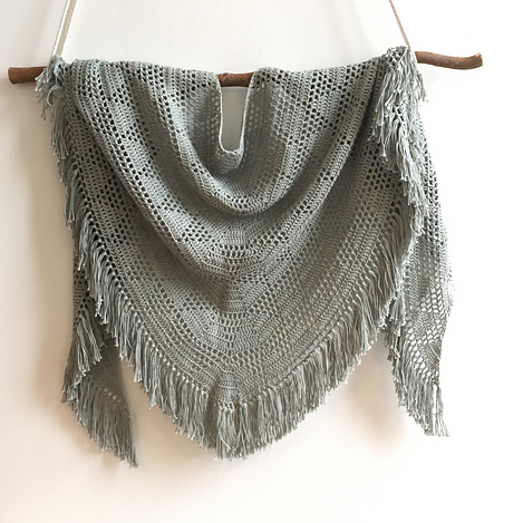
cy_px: 185
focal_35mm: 35
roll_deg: +2.5
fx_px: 598
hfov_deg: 47.2
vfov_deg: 46.6
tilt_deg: -2.8
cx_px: 256
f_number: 2.2
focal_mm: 4.15
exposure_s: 1/33
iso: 100
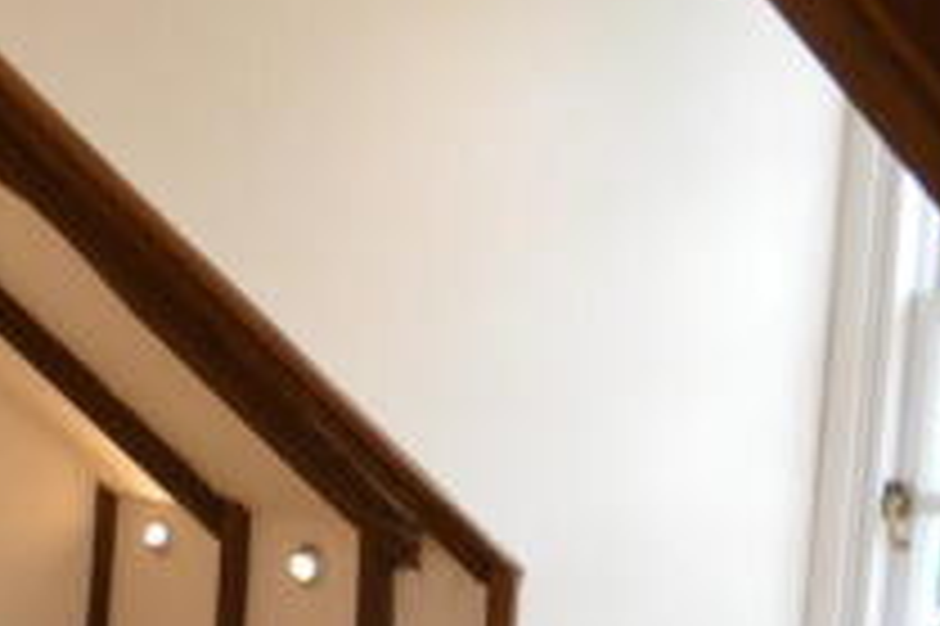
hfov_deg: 27.9
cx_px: -477
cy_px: 477
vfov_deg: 28.1
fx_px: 1226
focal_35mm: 47
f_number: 4.5
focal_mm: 10
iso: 400
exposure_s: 1/80
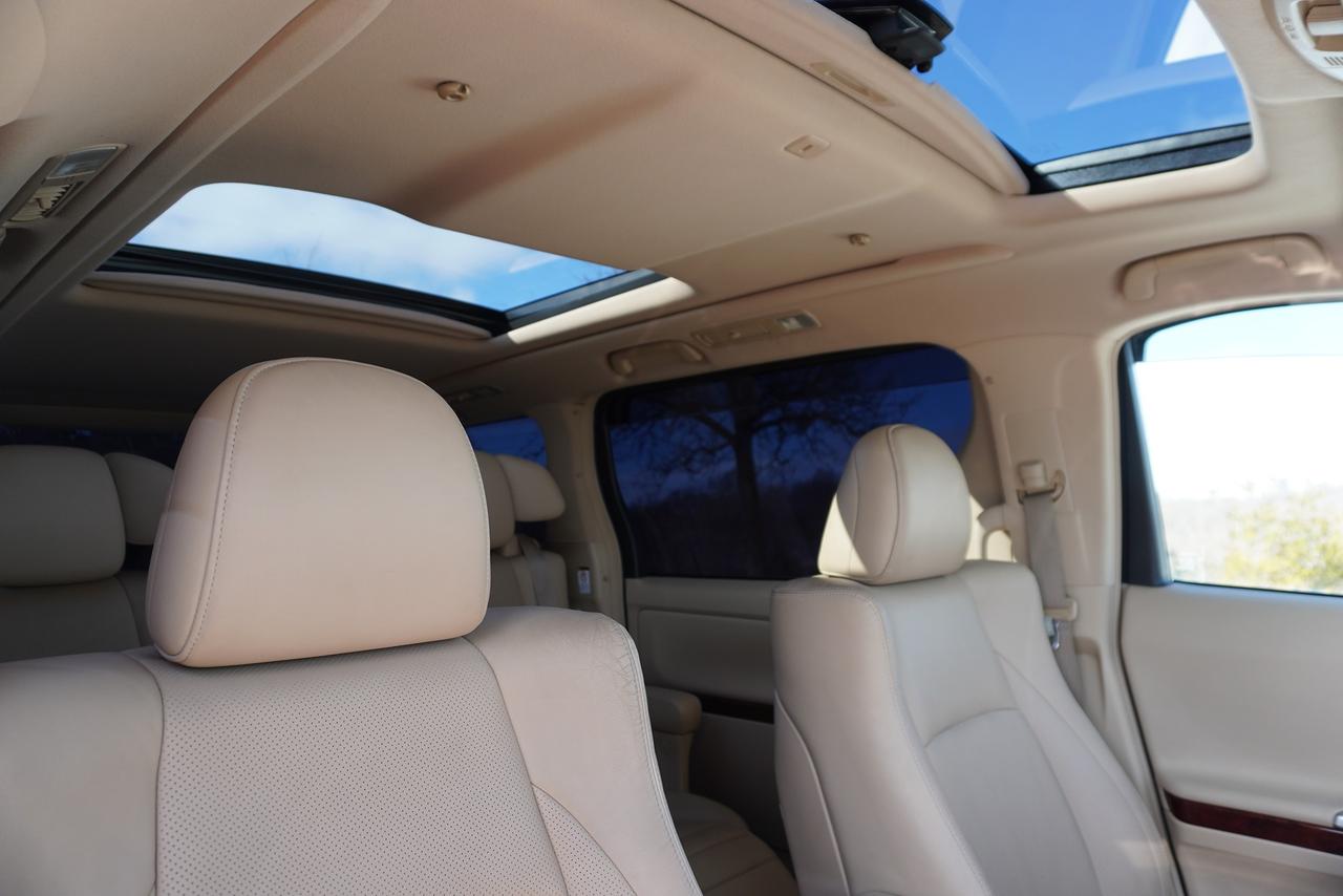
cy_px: 448
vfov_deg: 53.2
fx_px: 895
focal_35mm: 24
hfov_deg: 73.7
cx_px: 672
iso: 160
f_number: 4
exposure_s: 1/160
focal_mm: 16
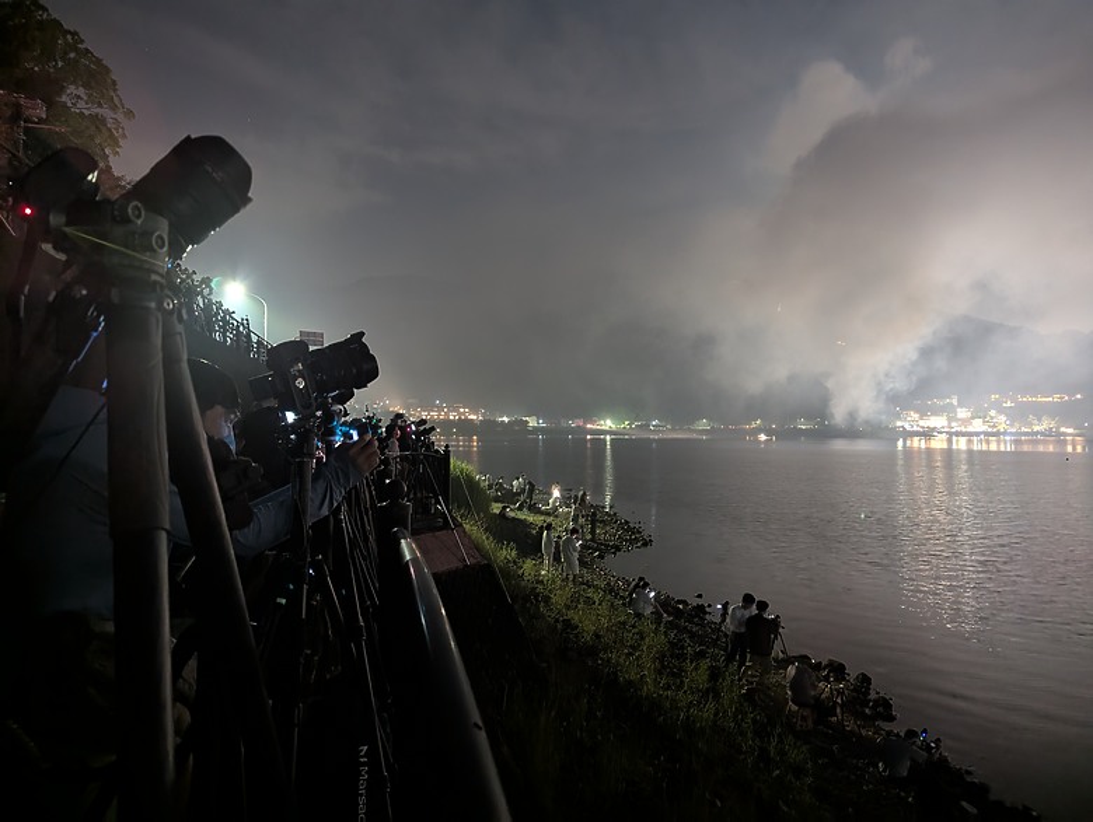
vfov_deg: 56.9
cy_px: 411
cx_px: 546
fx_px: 759
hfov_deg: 71.5
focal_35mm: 24
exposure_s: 1/2.43
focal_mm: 6.81
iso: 1012
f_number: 1.85
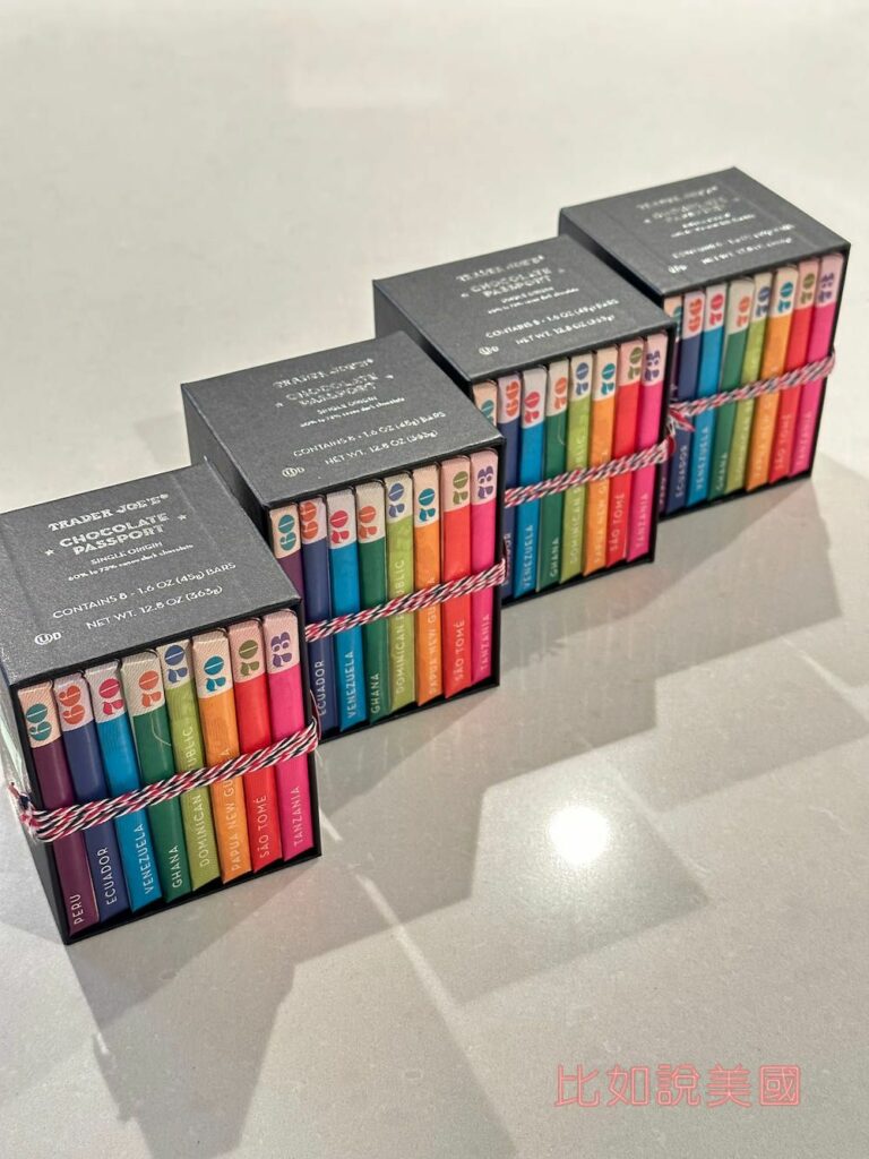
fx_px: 1607
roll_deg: +0.9
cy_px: 580
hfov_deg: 30.3
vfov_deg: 39.7
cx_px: 434
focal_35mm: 48
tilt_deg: -38.7
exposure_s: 1/40
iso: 500
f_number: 1.78
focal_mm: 6.86
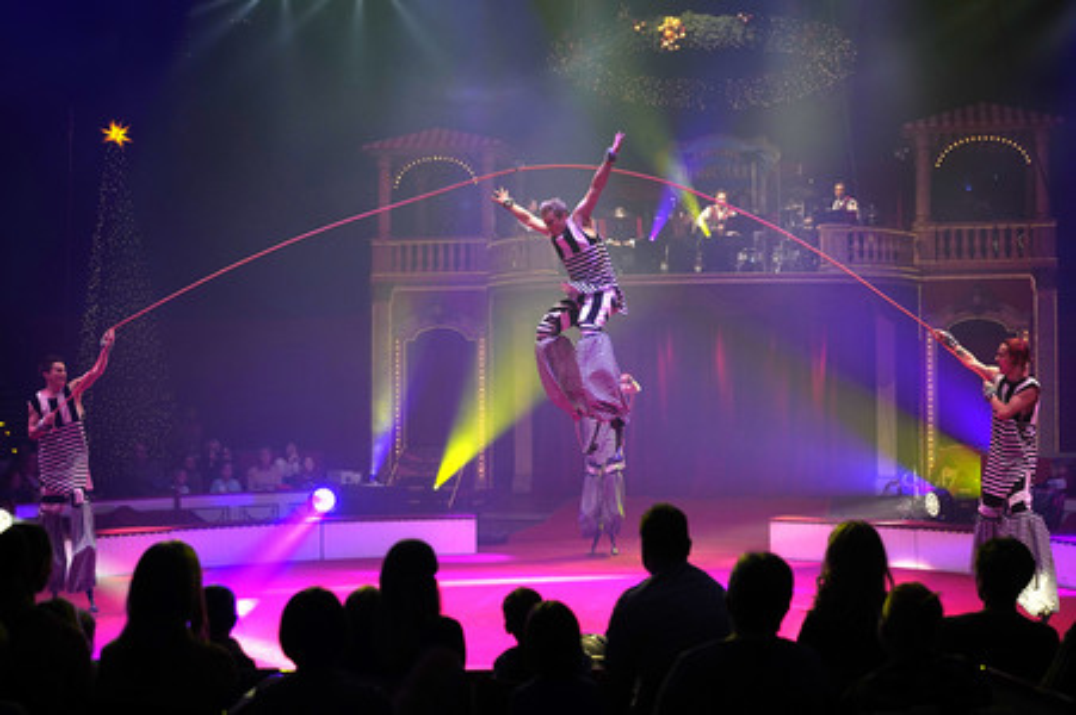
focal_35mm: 48
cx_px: 538
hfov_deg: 41.1
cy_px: 358
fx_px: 1434
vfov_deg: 28.0
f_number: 3.5
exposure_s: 1/500
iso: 1000
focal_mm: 48
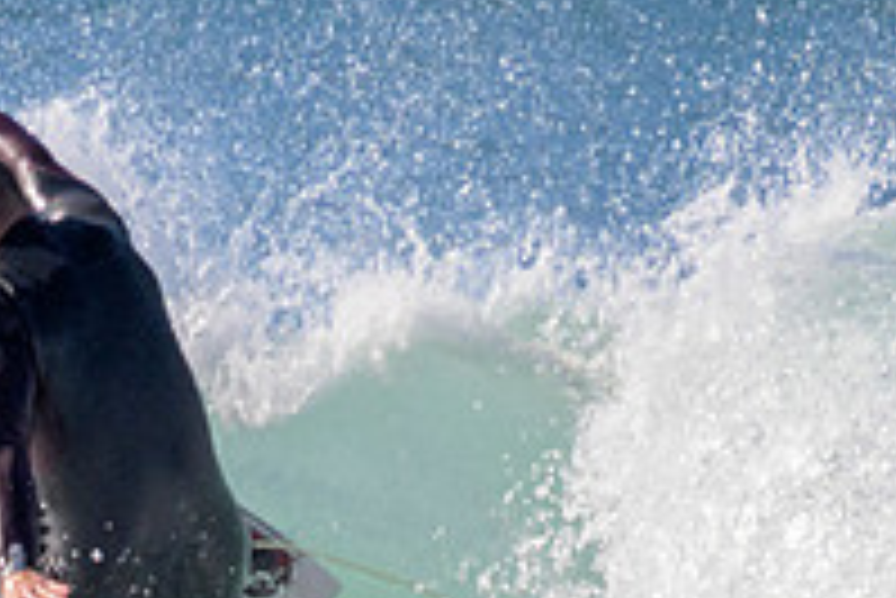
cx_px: -24
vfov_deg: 0.4
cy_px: 792
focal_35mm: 3201
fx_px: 79725
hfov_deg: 0.6
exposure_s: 1/2000
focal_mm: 800
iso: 800
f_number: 11
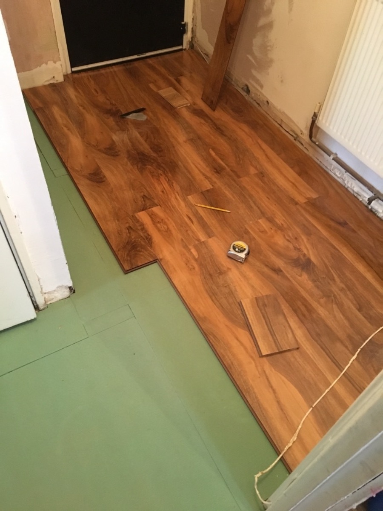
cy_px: 256
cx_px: 192
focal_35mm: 29
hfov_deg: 48.2
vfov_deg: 61.7
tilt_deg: -52.0
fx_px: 428
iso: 320
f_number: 2.2
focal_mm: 4.15
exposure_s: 1/17
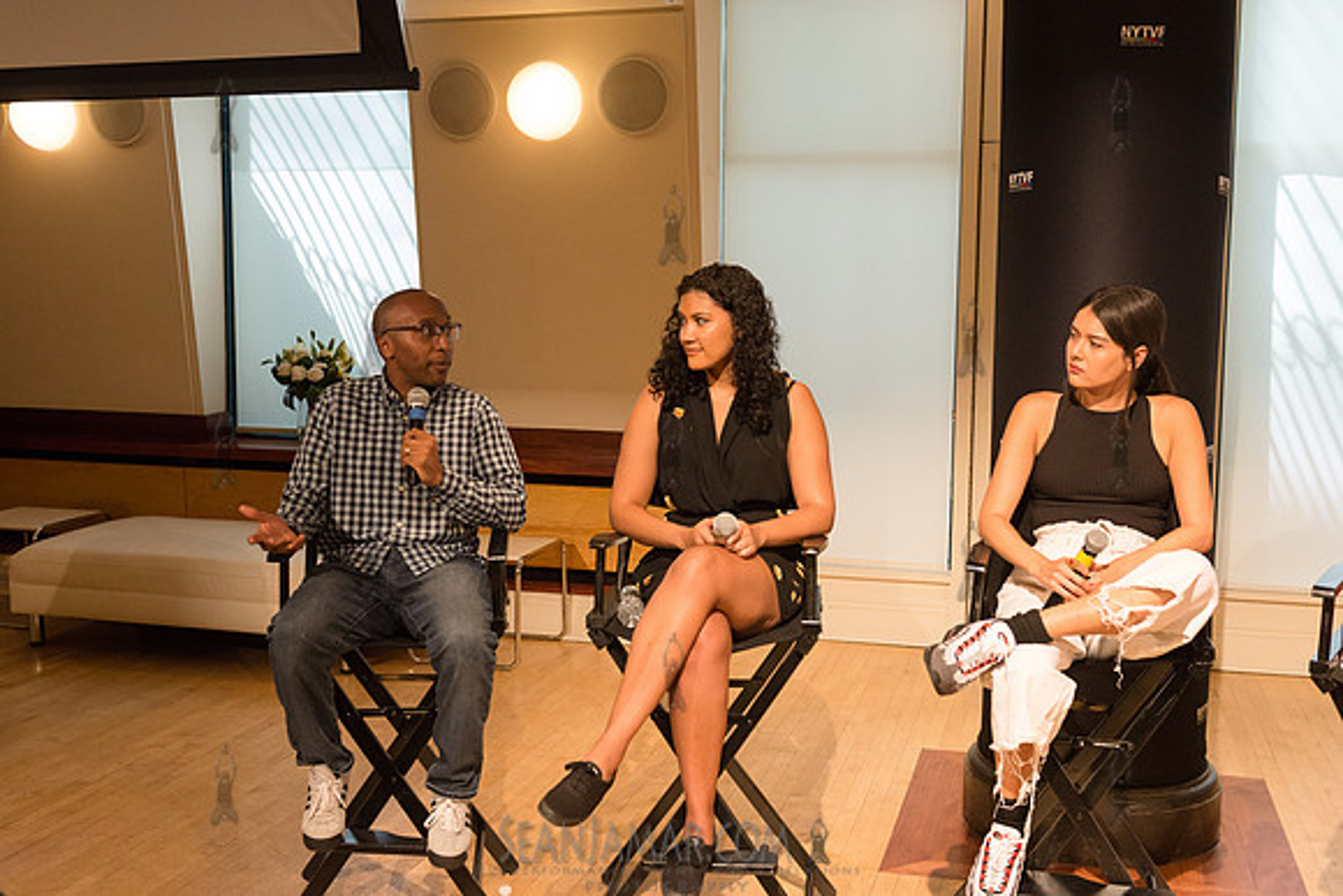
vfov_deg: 35.1
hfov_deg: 50.7
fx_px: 1418
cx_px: 672
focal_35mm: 38
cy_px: 448
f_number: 4
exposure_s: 1/320
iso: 2500
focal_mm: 38
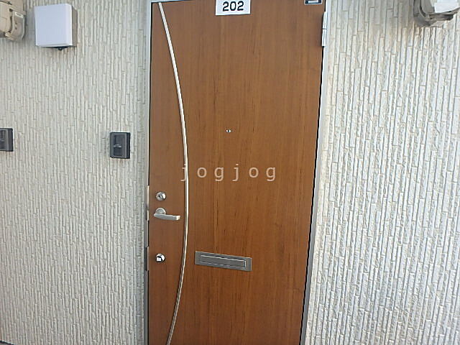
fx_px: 279
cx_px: 230
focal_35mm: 21
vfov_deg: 63.4
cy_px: 172
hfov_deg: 79.0
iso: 125
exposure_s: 1/80
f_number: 3.5
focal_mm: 3.7
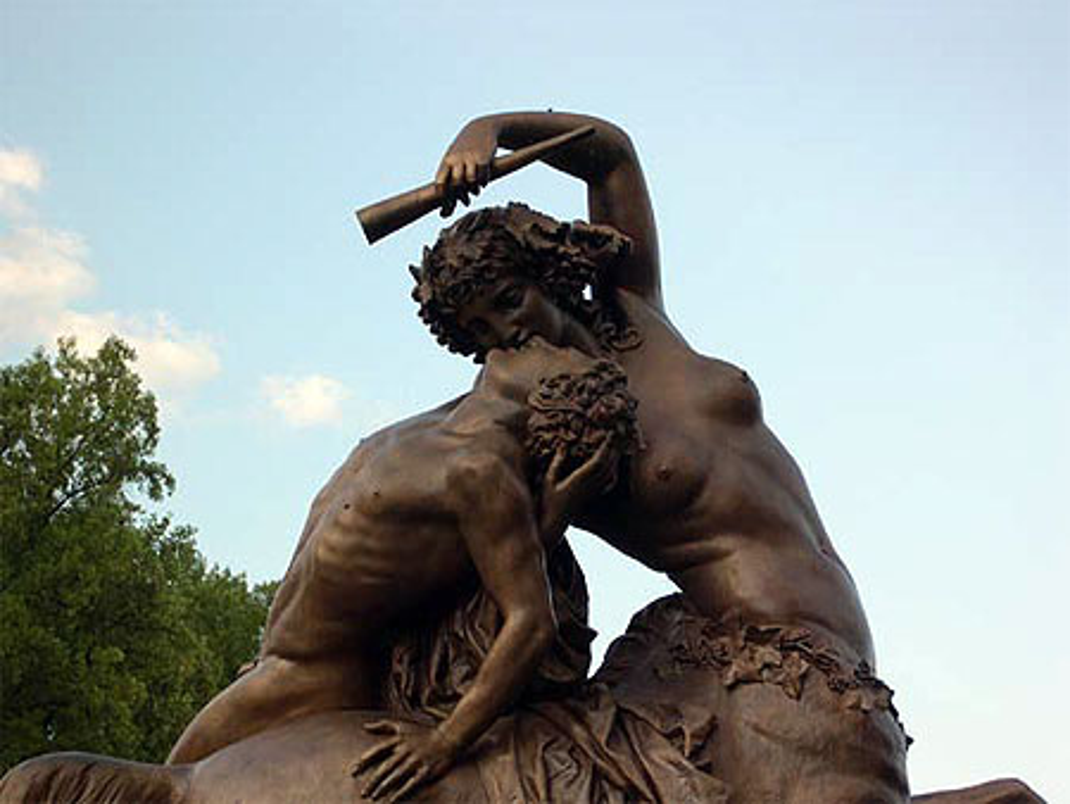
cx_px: 535
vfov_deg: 13.0
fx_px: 3526
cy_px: 402
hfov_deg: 17.3
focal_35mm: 114
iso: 100
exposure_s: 1/163
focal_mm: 24
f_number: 4.9
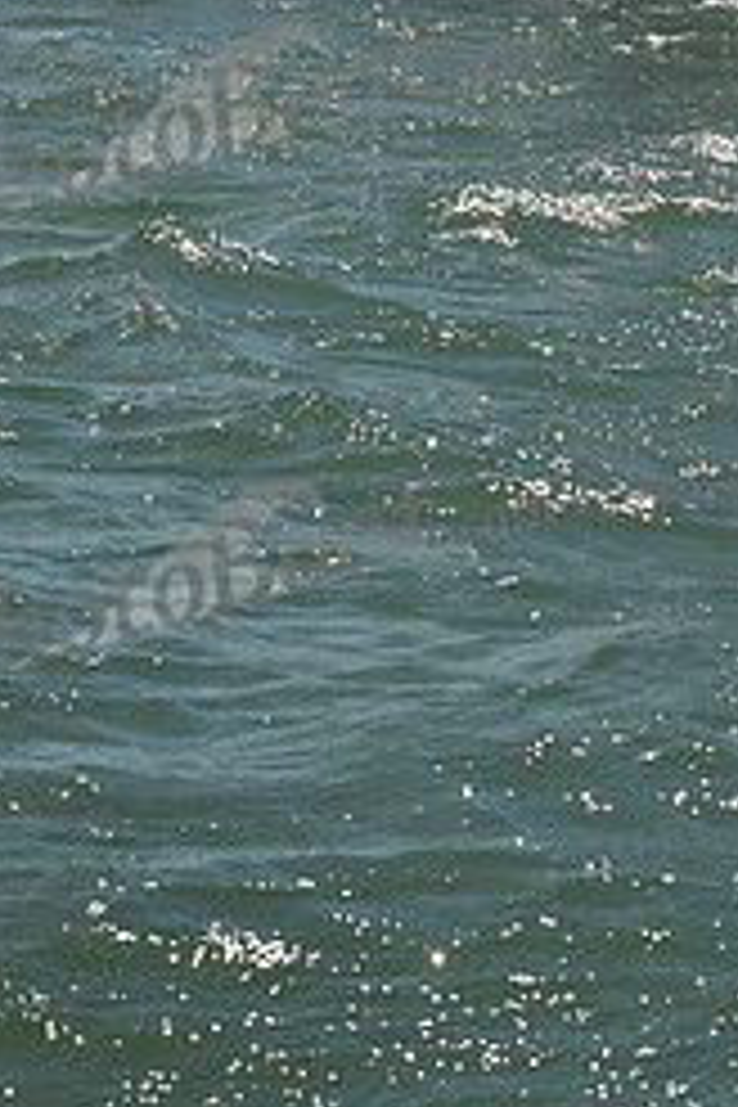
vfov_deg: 12.2
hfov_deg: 8.3
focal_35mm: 165
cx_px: 790
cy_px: -180
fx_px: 5073
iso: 320
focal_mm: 70
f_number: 13
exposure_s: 1/800
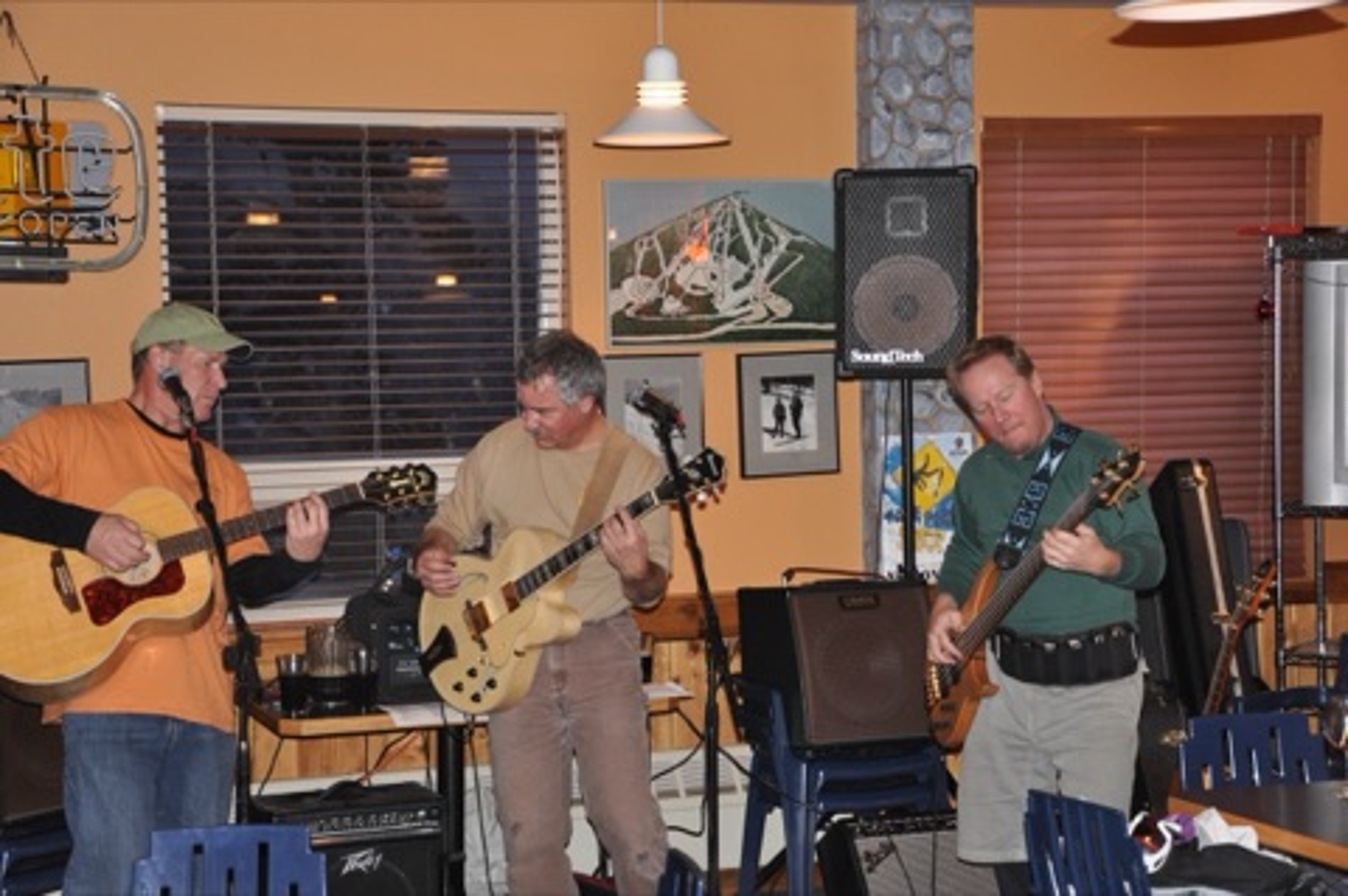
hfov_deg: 28.1
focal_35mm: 72
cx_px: 674
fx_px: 2693
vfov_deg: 18.9
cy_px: 448
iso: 800
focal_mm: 48
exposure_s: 1/60
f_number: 4.8
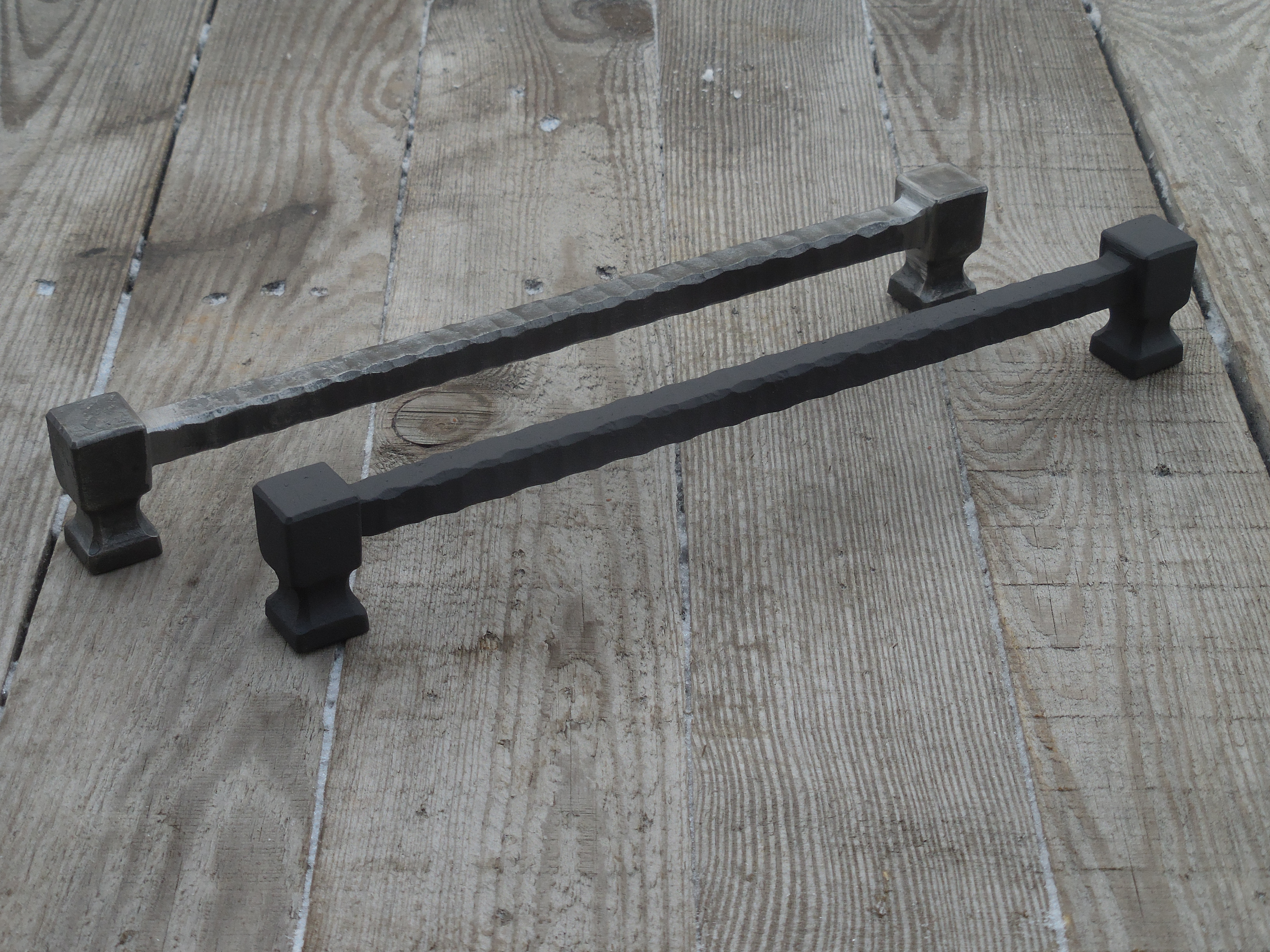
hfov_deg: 27.8
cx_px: 635
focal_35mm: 70
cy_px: 476
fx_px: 2568
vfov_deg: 21.0
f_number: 4.7
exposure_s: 1/200
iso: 125
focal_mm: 12.6
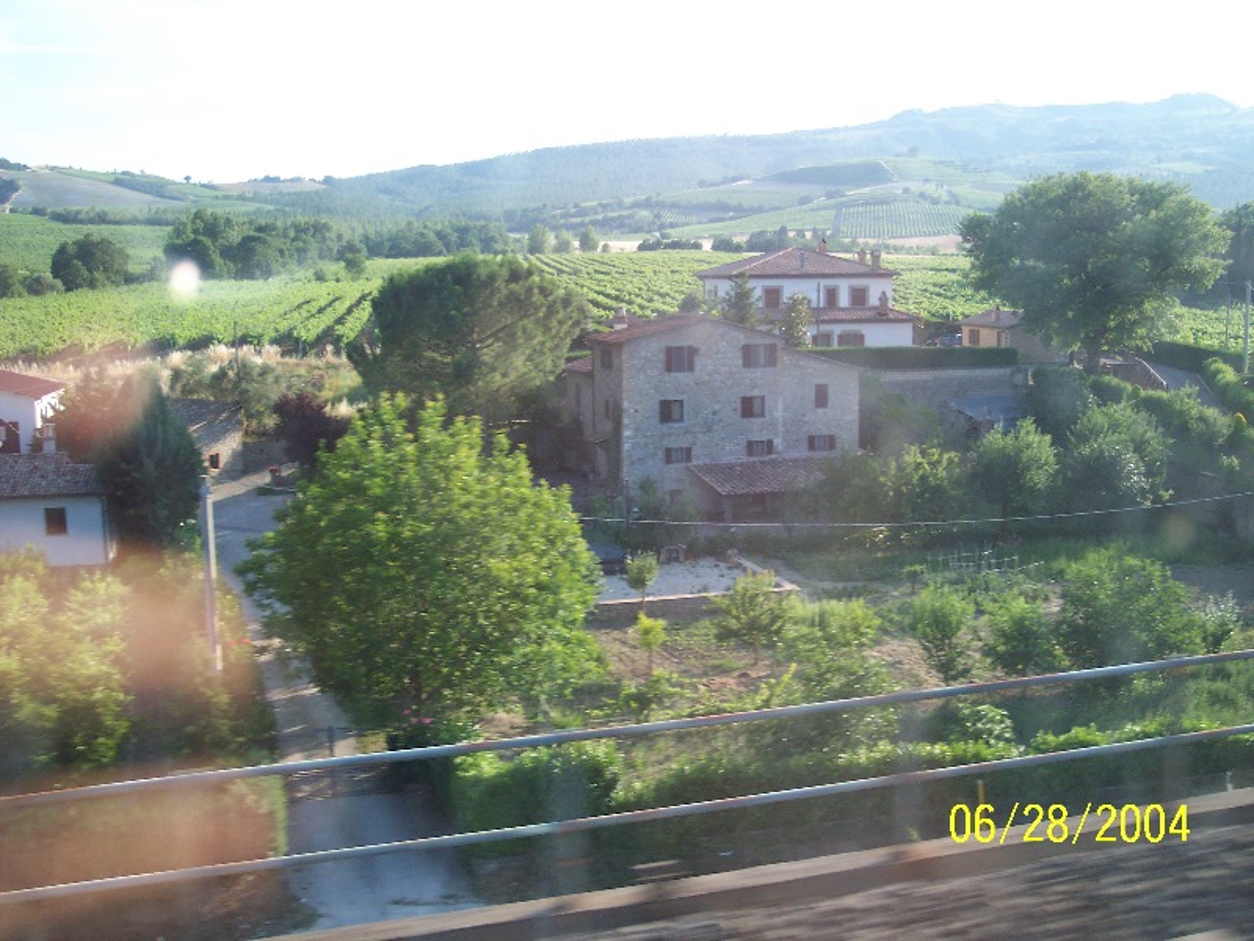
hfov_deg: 49.0
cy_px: 470
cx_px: 627
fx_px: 1377
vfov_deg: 37.7
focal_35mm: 38
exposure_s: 1/250
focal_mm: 8
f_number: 2.8
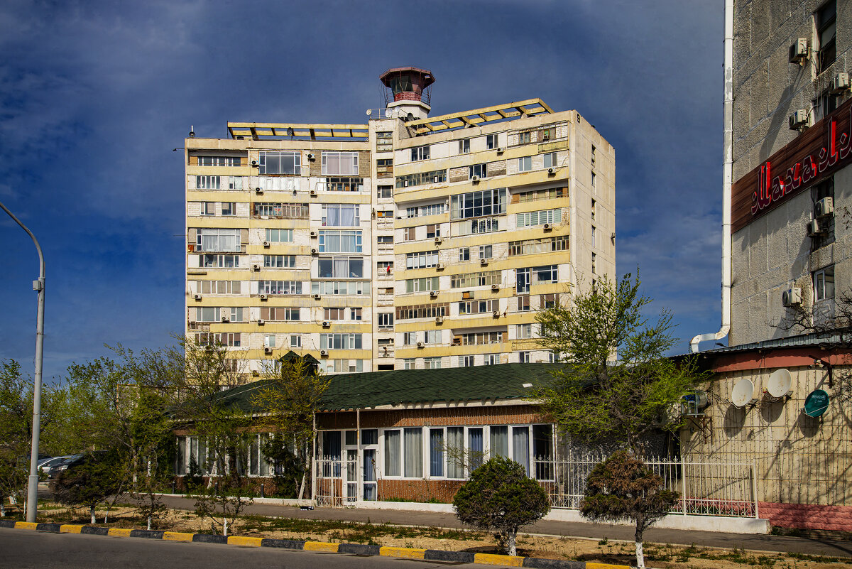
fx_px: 947
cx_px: 426
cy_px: 284
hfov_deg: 48.4
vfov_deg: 33.4
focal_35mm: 40
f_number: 14
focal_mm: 40
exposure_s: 1/200
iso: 125
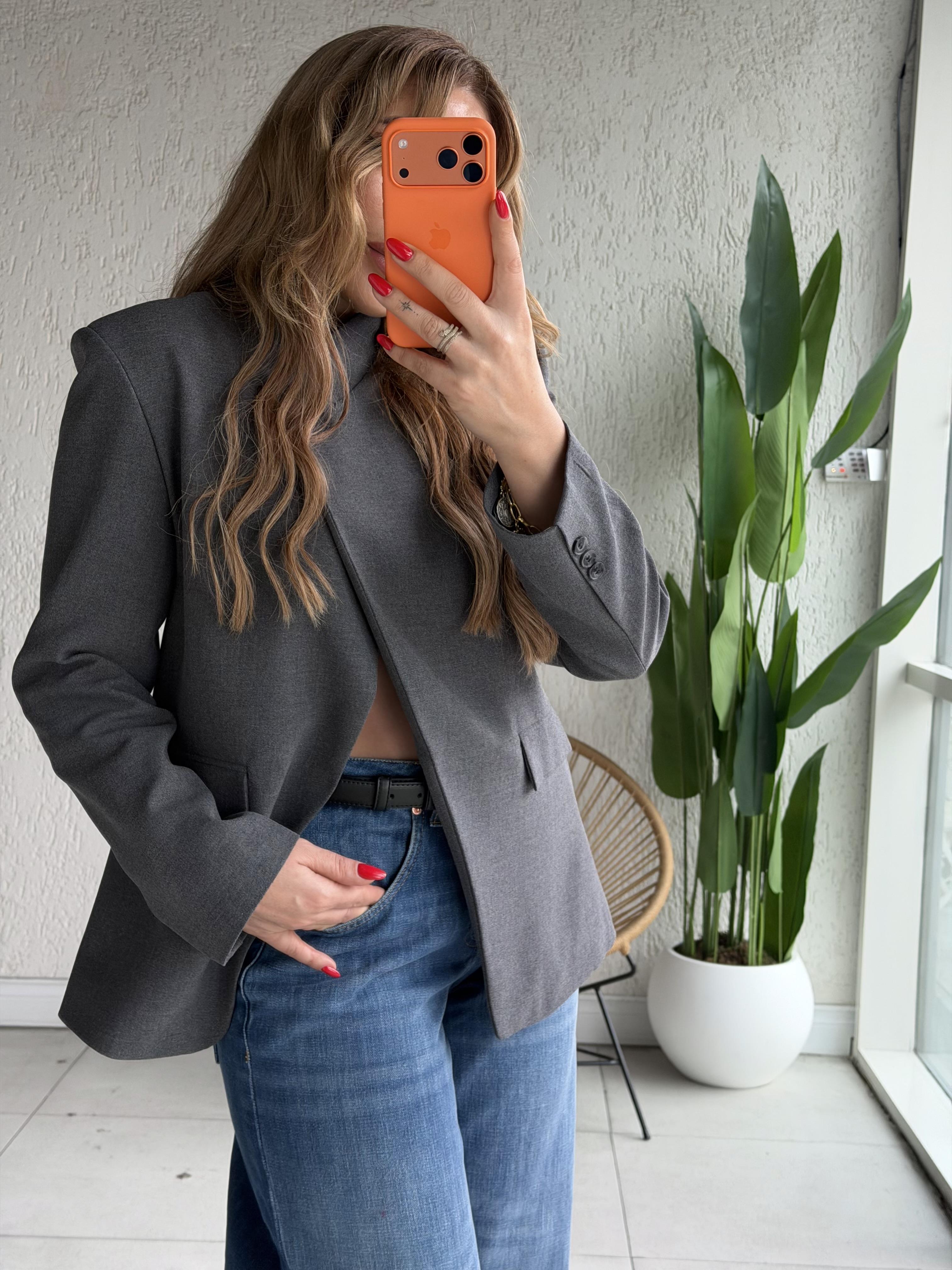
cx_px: 476
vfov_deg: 39.7
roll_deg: -2.1
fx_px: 1760
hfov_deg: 30.3
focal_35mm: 48
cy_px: 635
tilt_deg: -24.7
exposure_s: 1/60
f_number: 1.78
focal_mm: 6.76
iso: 160
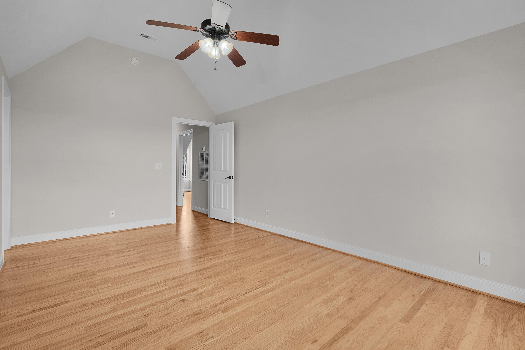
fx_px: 233
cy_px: 175
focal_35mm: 16
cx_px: 262
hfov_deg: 96.7
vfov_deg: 73.7
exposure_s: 1/25
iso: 320
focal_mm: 16
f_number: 7.1
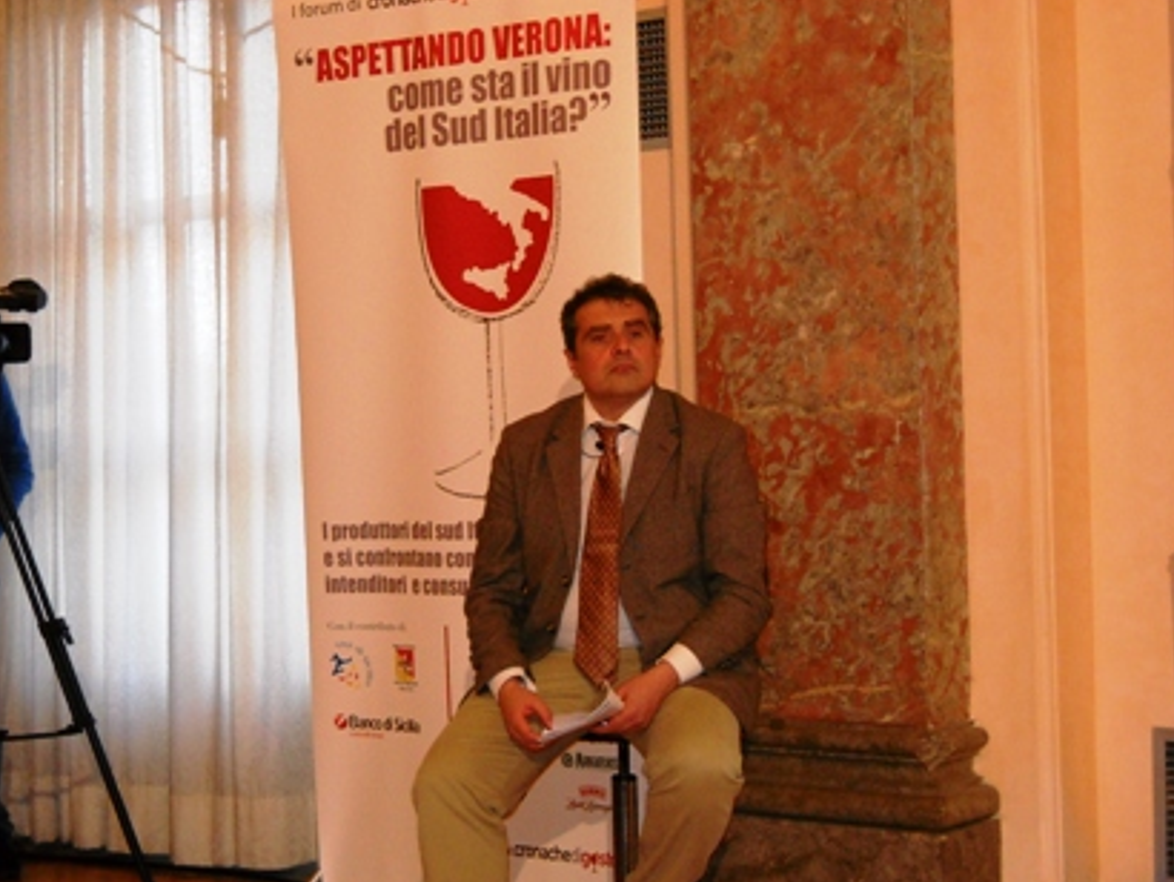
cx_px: 570
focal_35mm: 71
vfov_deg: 20.7
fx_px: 2409
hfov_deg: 27.4
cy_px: 424
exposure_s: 1/60
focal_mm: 10.84
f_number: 4
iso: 400
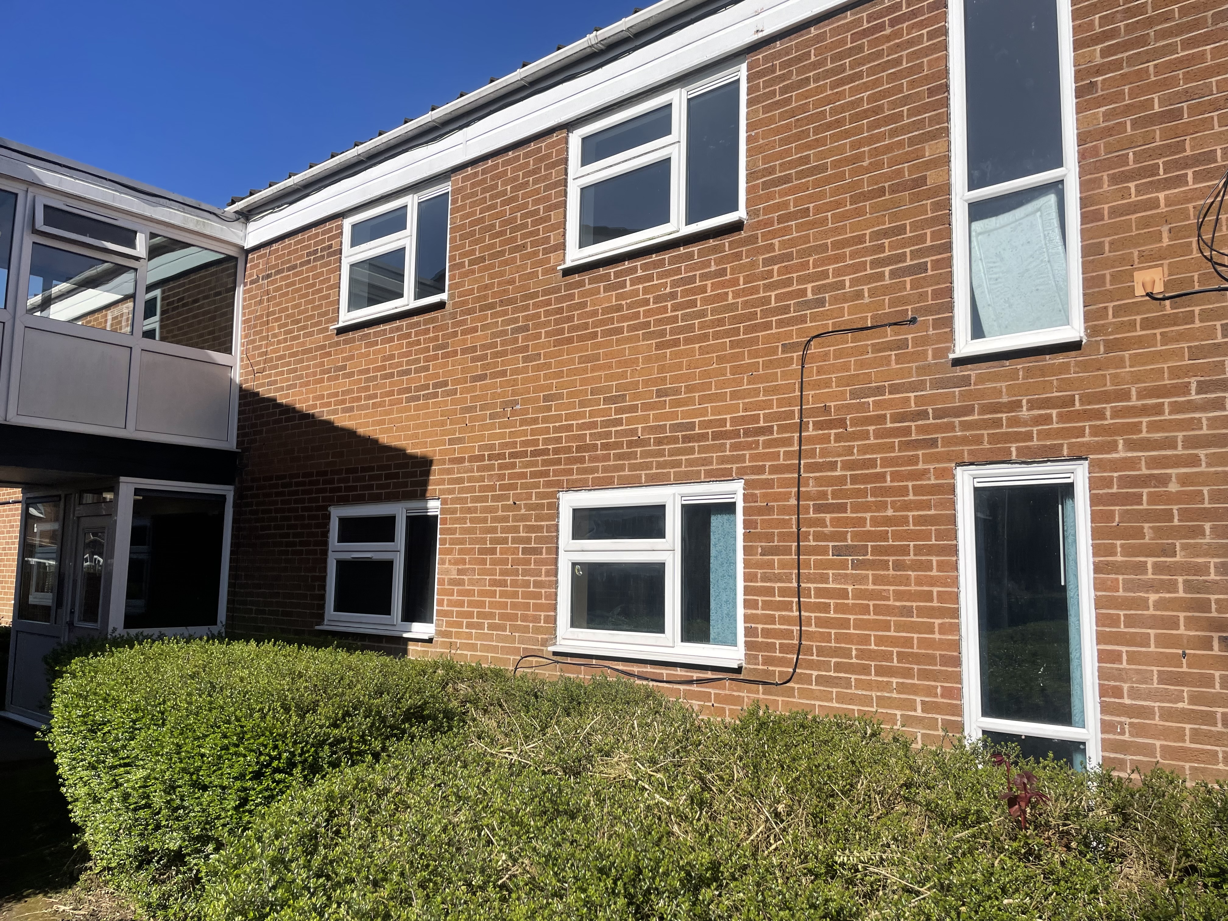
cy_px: 460
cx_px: 614
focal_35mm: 26
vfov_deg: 53.1
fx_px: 922
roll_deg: +0.6
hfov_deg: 67.3
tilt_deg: +5.7
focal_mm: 4.2
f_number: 1.6
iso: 32
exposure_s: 1/4464
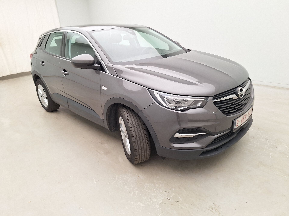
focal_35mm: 23
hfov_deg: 73.9
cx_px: 144
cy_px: 108
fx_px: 192
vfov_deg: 58.9
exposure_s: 1/100
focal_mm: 5.54
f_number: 1.8
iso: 64
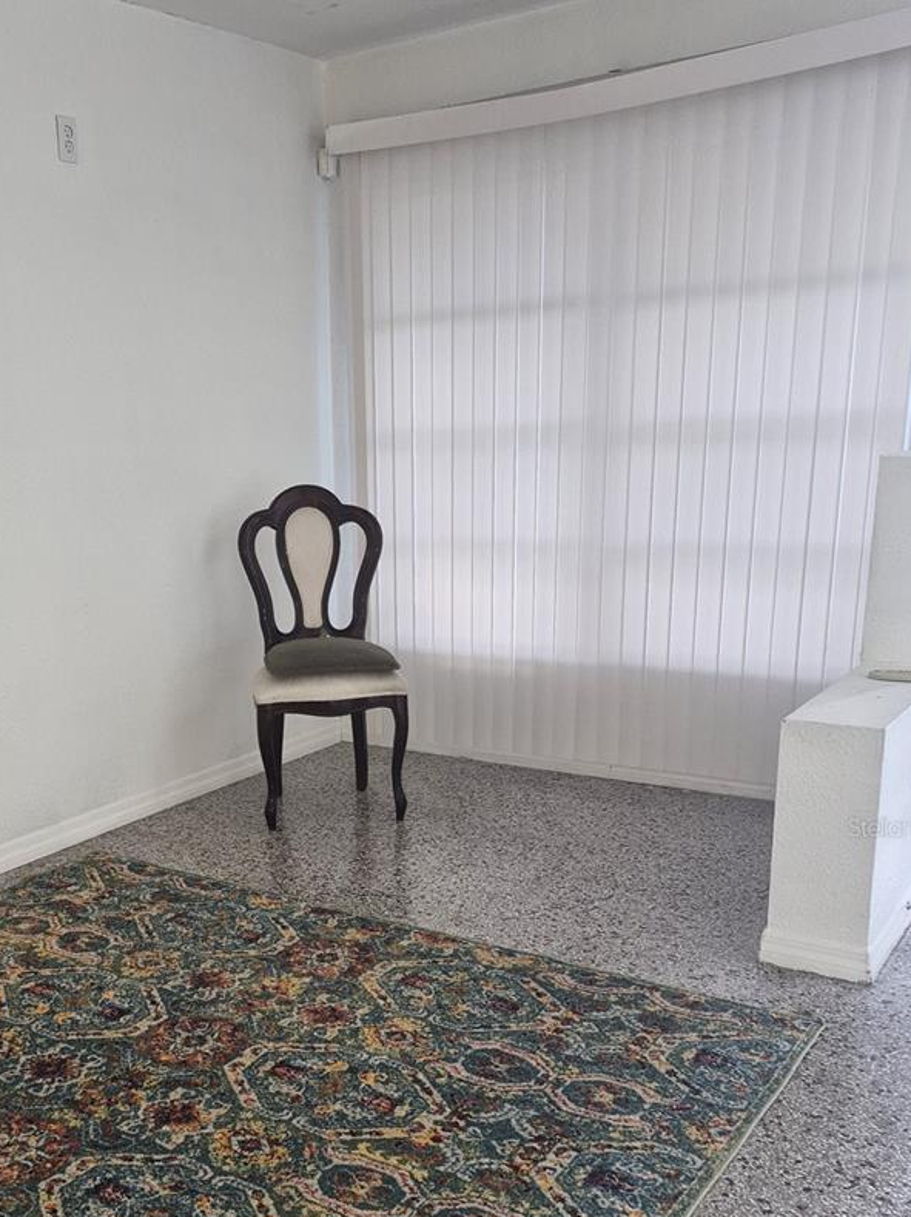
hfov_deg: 39.9
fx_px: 1229
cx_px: 264
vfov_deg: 51.5
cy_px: 827
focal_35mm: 35
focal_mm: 5.4
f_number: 1.8
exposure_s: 1/24
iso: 125
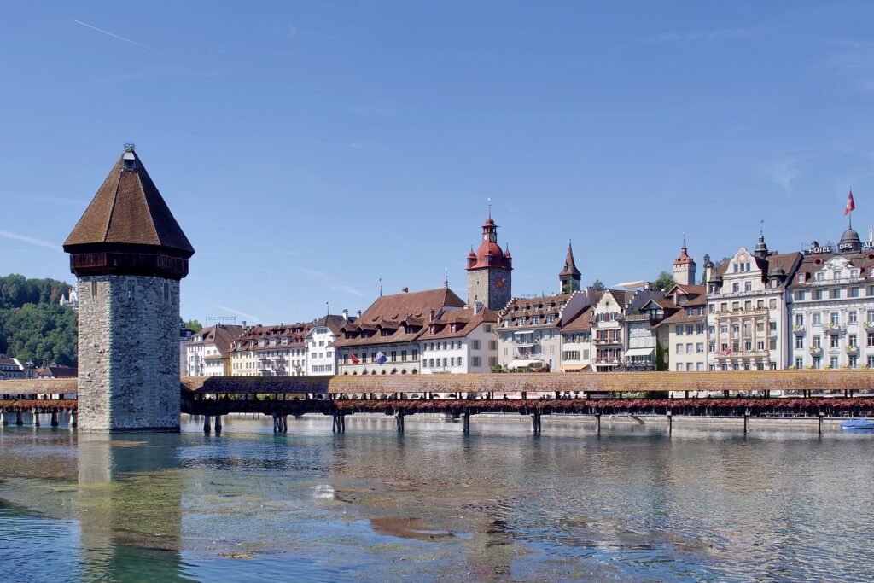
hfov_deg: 50.7
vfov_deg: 35.1
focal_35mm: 38
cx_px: 437
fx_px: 923
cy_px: 292
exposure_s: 1/160
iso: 100
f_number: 9
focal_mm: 19
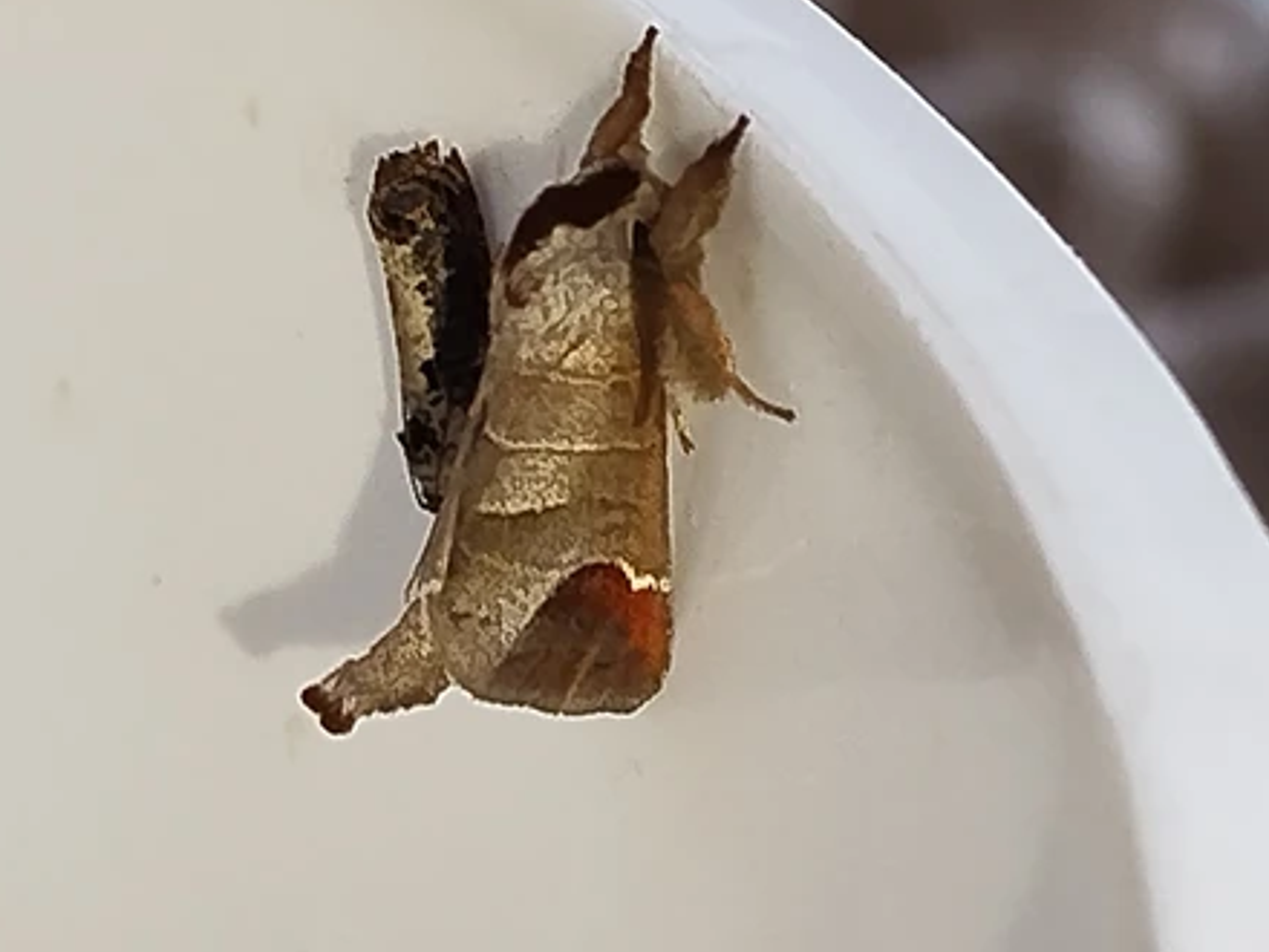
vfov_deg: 9.1
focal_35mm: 163
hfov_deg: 12.1
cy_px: 421
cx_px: 675
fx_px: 5975
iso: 125
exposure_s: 1/50
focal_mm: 5.31
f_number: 1.7
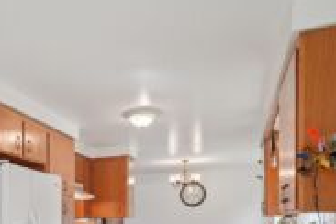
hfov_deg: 50.4
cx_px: 57
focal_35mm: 35
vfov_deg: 34.3
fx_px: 327
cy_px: 227
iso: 1600
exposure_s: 1/60
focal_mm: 16
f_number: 8
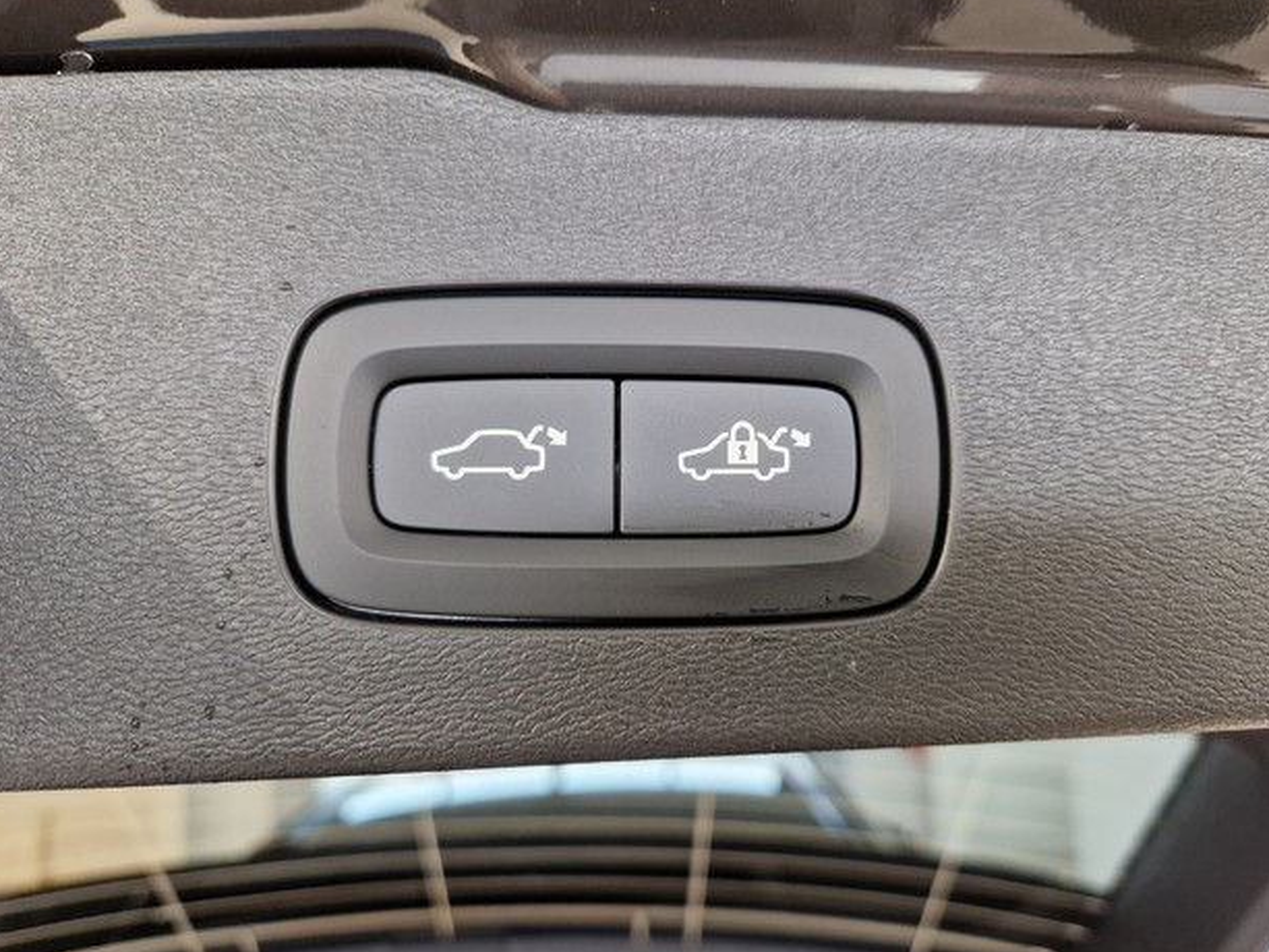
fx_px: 880
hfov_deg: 71.6
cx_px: 650
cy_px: 478
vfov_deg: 56.8
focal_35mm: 24
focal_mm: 5.4
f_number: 1.8
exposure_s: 1/100
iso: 640
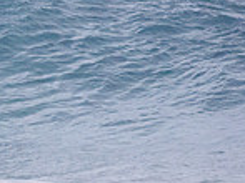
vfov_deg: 0.6
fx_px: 16435
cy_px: 6
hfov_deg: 0.9
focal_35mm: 2324
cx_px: -293
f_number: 5.6
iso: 1800
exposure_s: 1/2000
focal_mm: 500
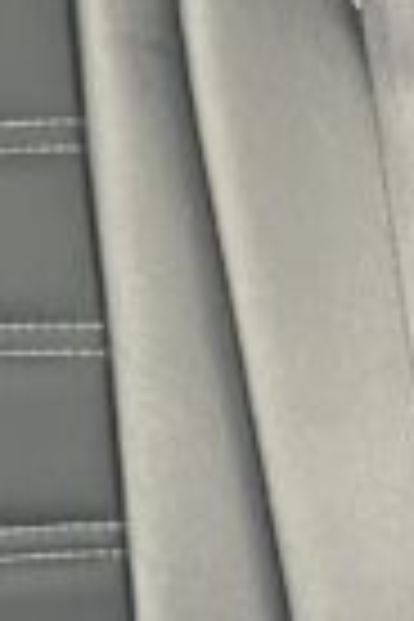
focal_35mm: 201
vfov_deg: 10.0
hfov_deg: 6.3
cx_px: -796
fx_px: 3467
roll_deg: -0.1
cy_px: -171
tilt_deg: -12.0
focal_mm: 5.1
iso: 400
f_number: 1.6
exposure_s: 1/60
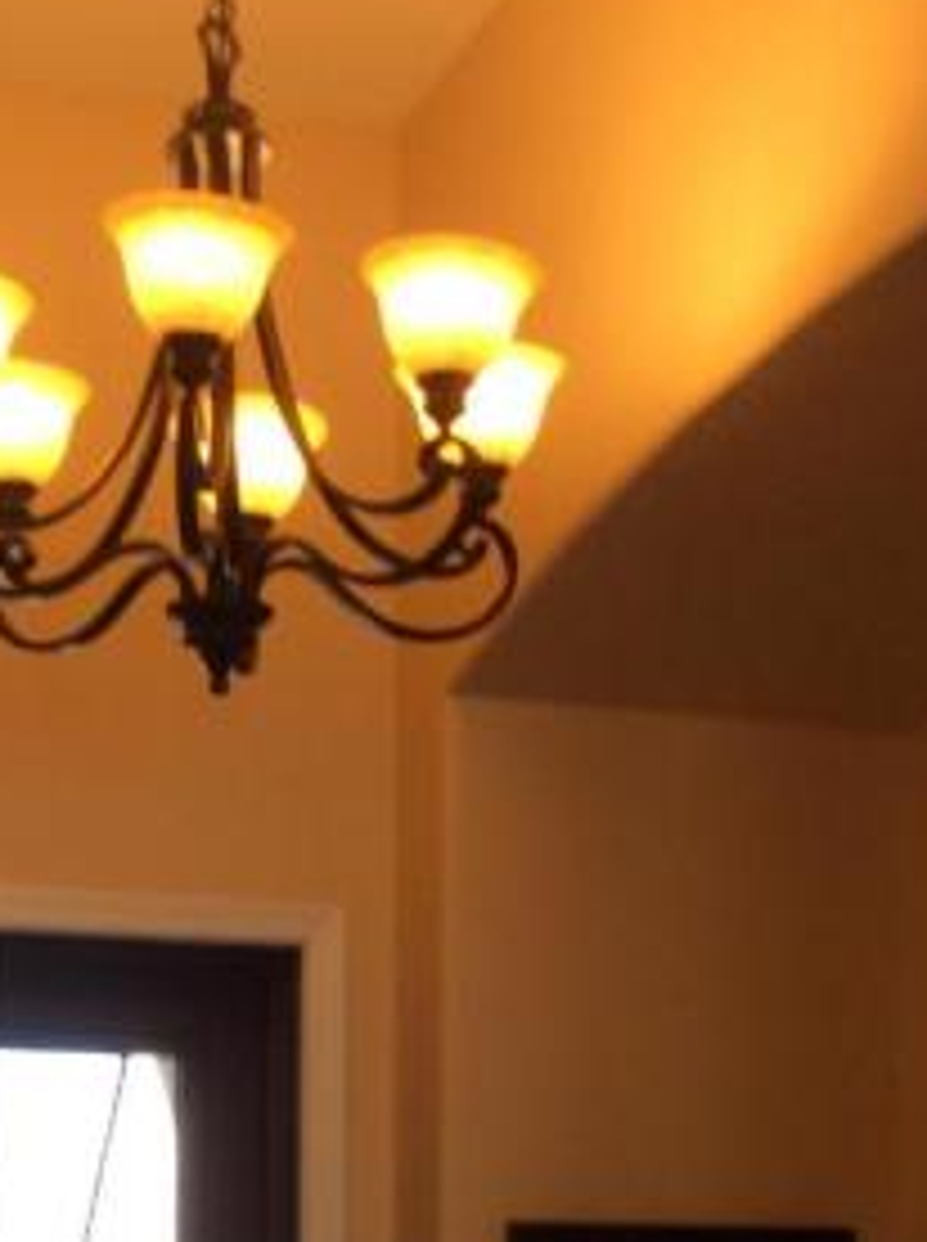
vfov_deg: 20.7
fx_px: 3188
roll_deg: +0.3
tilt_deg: -0.9
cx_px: 331
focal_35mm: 89
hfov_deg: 16.5
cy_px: 1449
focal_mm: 3.3
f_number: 2.4
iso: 32
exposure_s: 1/30
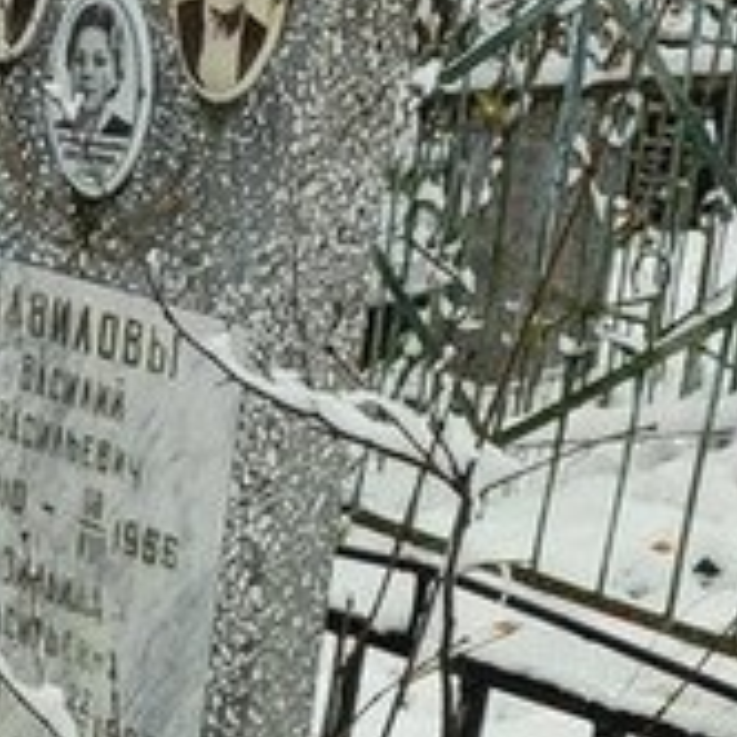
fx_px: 3276
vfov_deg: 12.5
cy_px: 923
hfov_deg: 11.1
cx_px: -928
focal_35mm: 136
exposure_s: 1/50
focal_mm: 6.04
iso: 60
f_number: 1.9
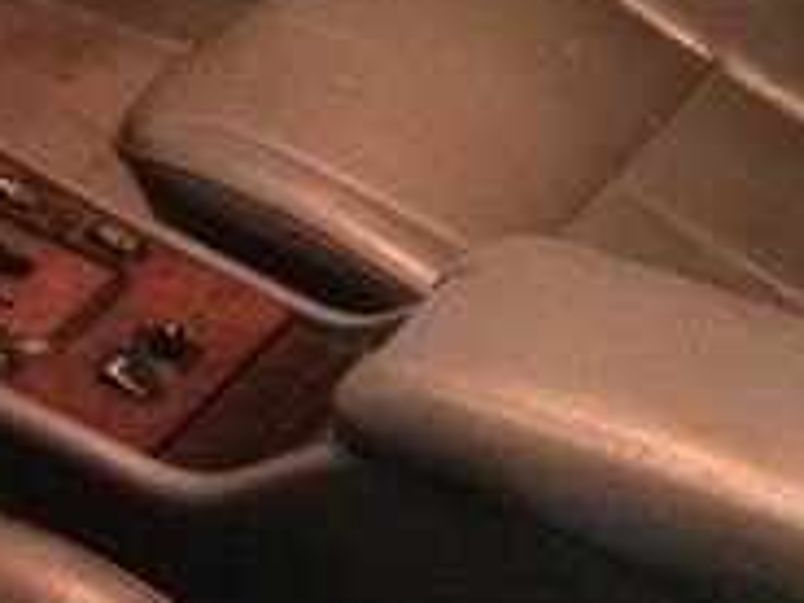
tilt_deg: -30.2
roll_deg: -0.5
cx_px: -468
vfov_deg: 13.9
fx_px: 2416
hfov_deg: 16.8
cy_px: -68
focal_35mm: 104
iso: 1250
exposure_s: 1/17
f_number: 2.2
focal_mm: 4.15
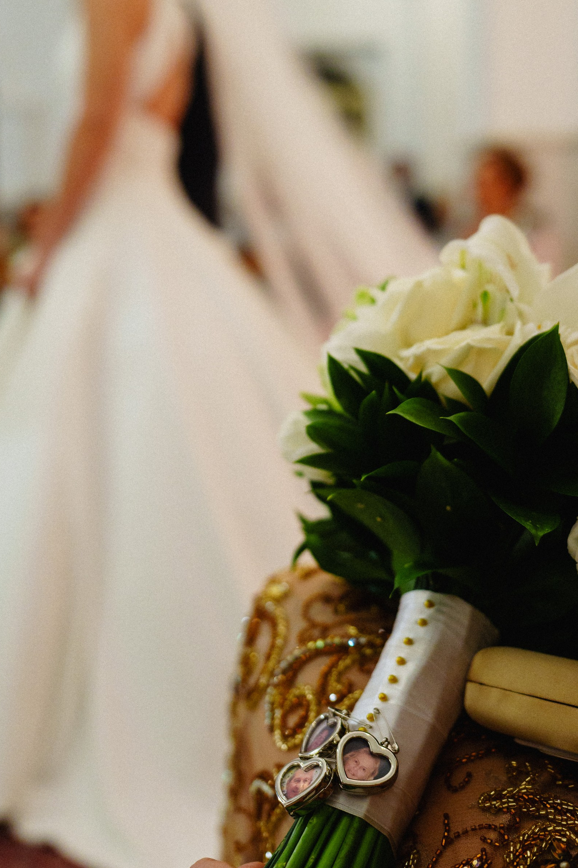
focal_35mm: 48
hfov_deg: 28.1
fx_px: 1156
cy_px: 394
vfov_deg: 41.1
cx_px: 282
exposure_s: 1/320
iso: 1250
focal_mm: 28
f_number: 1.8
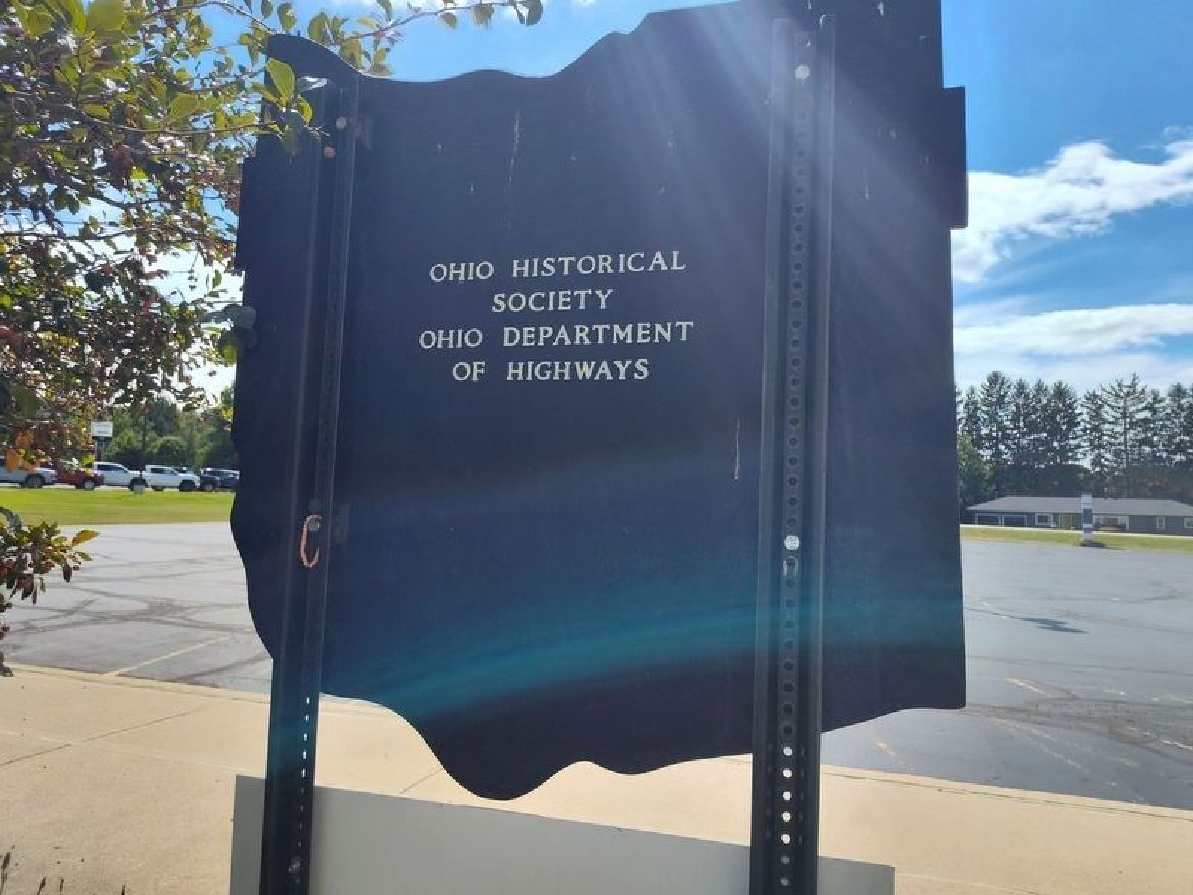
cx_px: 596
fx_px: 793
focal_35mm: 23
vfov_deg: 58.9
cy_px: 448
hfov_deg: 73.9
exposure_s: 1/1910
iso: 100
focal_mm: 5.56
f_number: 1.8
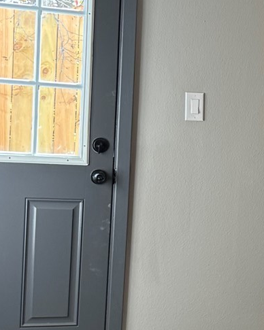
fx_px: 967
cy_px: 194
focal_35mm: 99
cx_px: 417
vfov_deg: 19.4
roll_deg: -4.3
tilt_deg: -6.6
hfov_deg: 14.3
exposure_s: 1/120
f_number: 1.78
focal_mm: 6.86
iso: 125
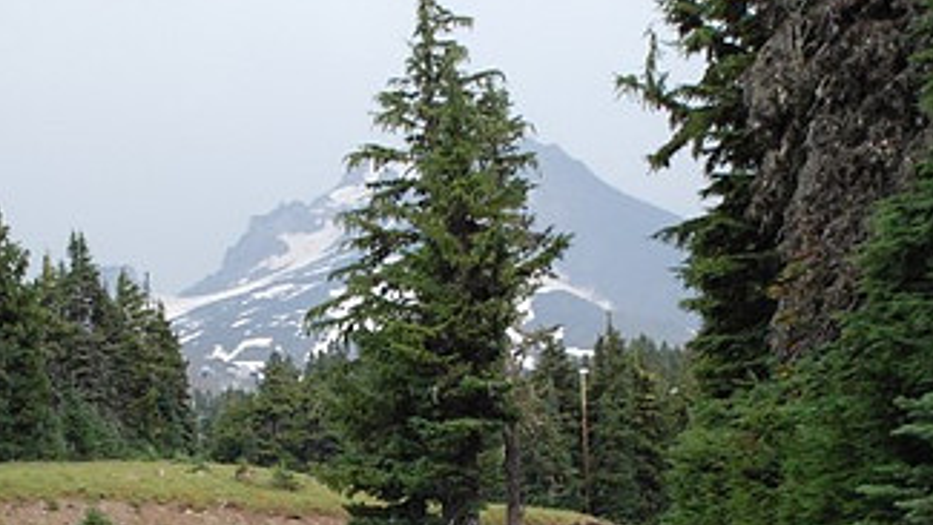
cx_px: 324
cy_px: 492
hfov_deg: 28.8
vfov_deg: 16.3
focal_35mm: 73
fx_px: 1806
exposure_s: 1/2000
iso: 1600
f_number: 4
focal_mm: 26
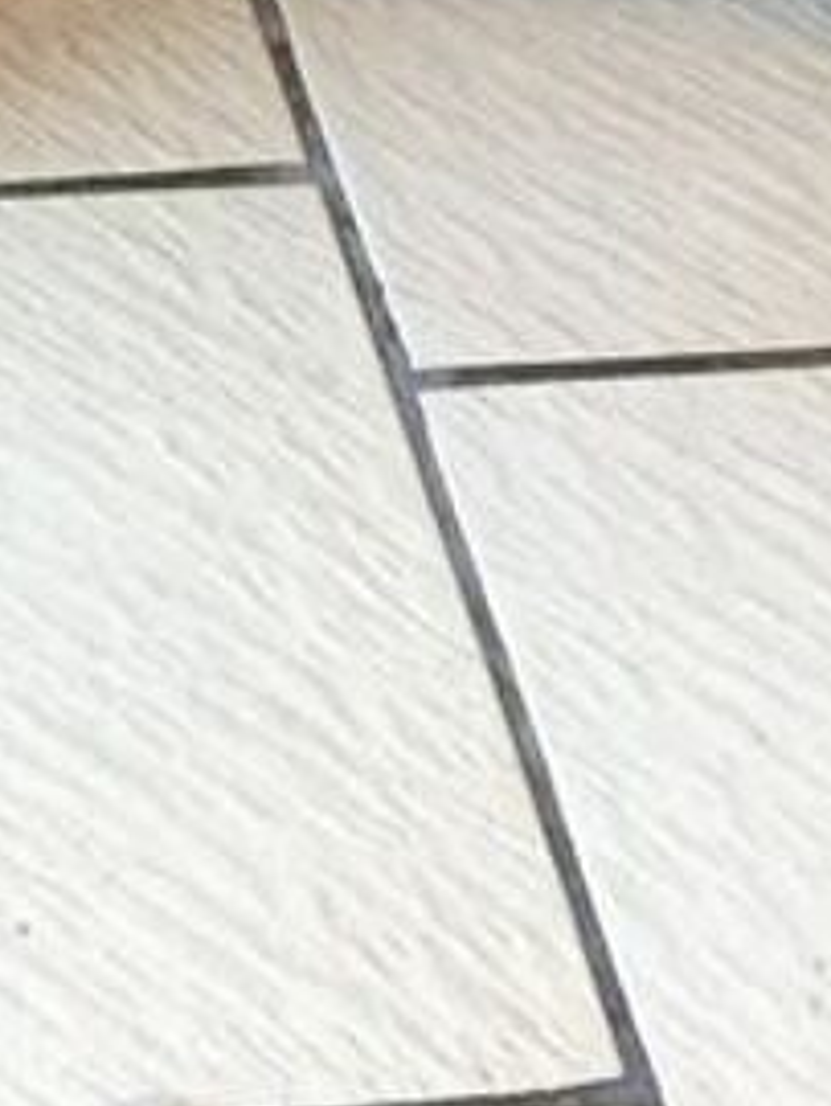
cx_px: -86
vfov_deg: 11.5
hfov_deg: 10.3
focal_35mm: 143
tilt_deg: -21.4
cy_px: -1526
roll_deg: -4.7
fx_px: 4570
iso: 160
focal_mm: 4.15
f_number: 2.2
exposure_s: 1/33
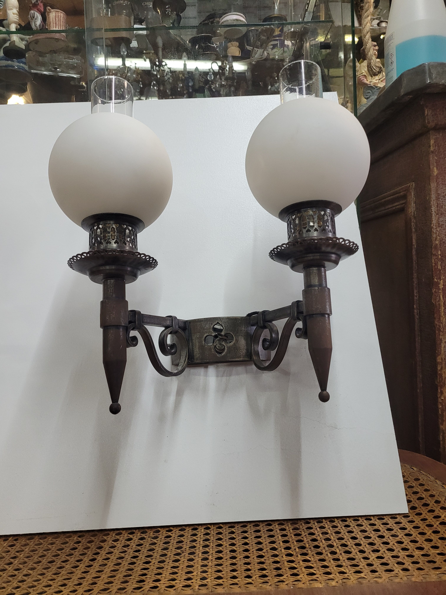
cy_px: 298
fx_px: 447
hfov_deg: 53.1
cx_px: 223
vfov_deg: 67.3
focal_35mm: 26
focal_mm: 5.4
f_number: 1.8
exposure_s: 1/100
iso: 320
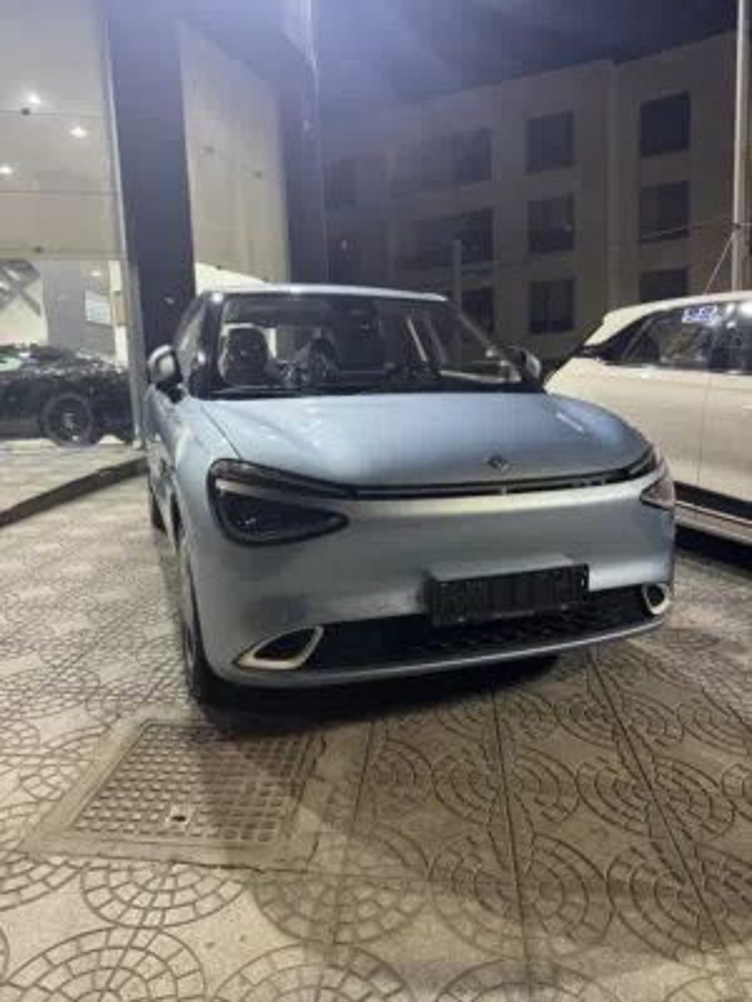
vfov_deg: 71.6
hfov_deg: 56.8
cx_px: 376
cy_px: 501
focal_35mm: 24
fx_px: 695
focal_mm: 6.76
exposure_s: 1/50
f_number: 1.78
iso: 500
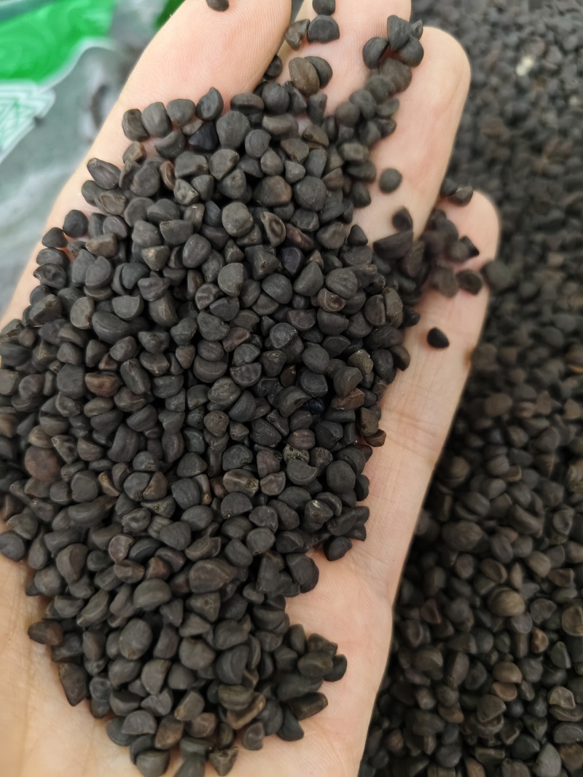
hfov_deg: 58.9
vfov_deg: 73.9
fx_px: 517
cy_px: 388
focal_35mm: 23
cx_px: 292
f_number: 1.88
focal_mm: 5.56
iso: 3829
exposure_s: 1/250
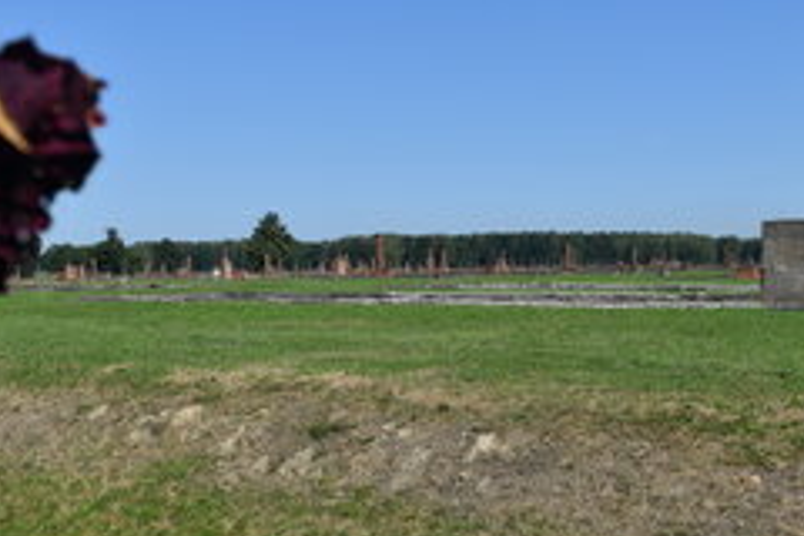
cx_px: 429
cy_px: 360
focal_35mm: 45
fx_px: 1005
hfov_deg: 43.6
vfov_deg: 29.6
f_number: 9
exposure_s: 1/320
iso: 100
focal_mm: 18
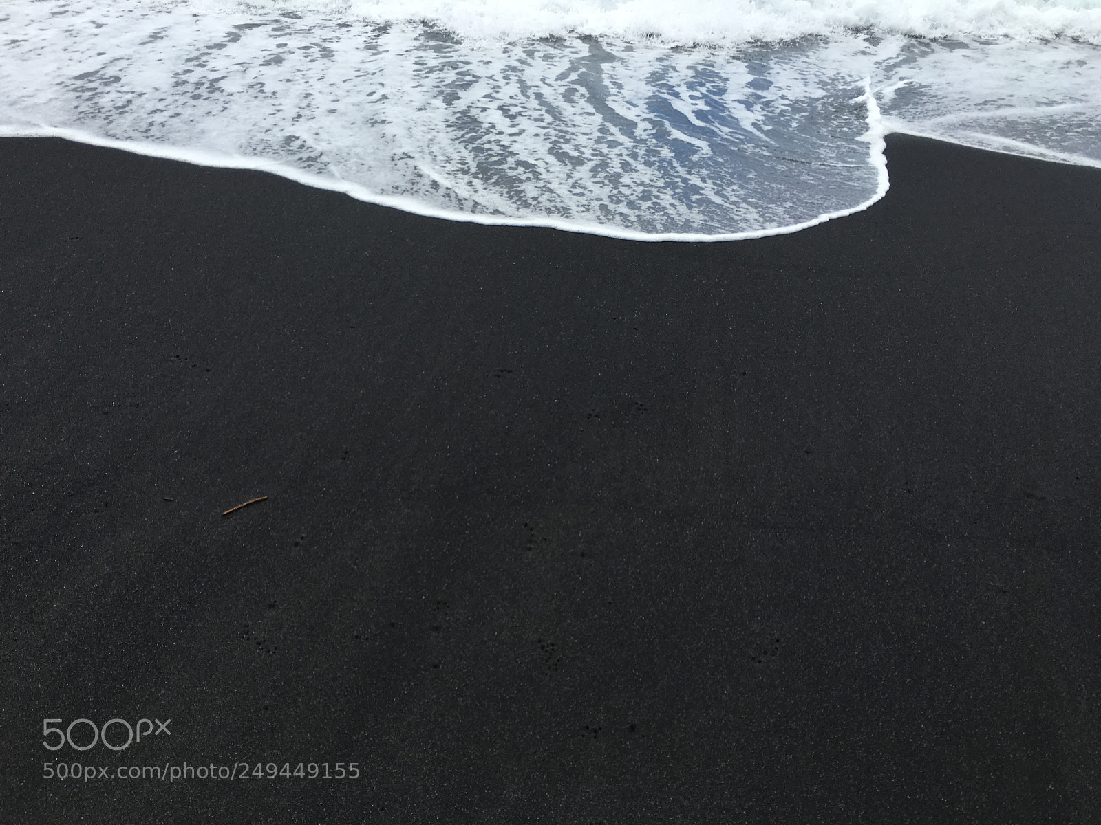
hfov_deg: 61.7
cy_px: 412
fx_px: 922
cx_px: 550
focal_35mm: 29
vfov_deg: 48.2
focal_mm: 4.15
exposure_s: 1/884
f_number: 2.2
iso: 25
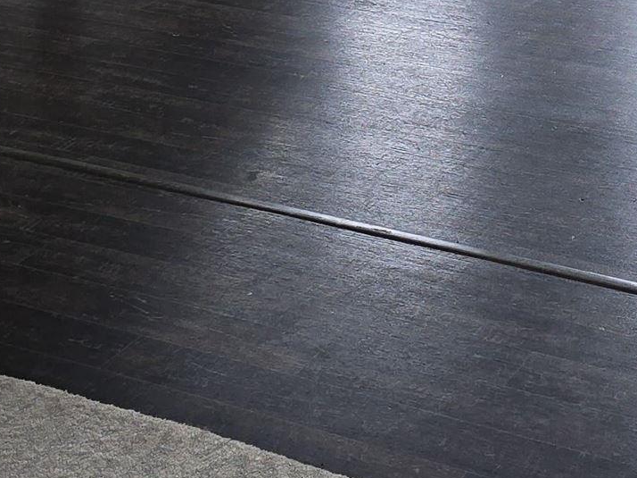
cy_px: -517
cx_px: 458
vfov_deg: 12.8
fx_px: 1821
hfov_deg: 19.7
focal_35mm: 99
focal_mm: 6.3
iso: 100
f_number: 1.7
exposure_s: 1/60
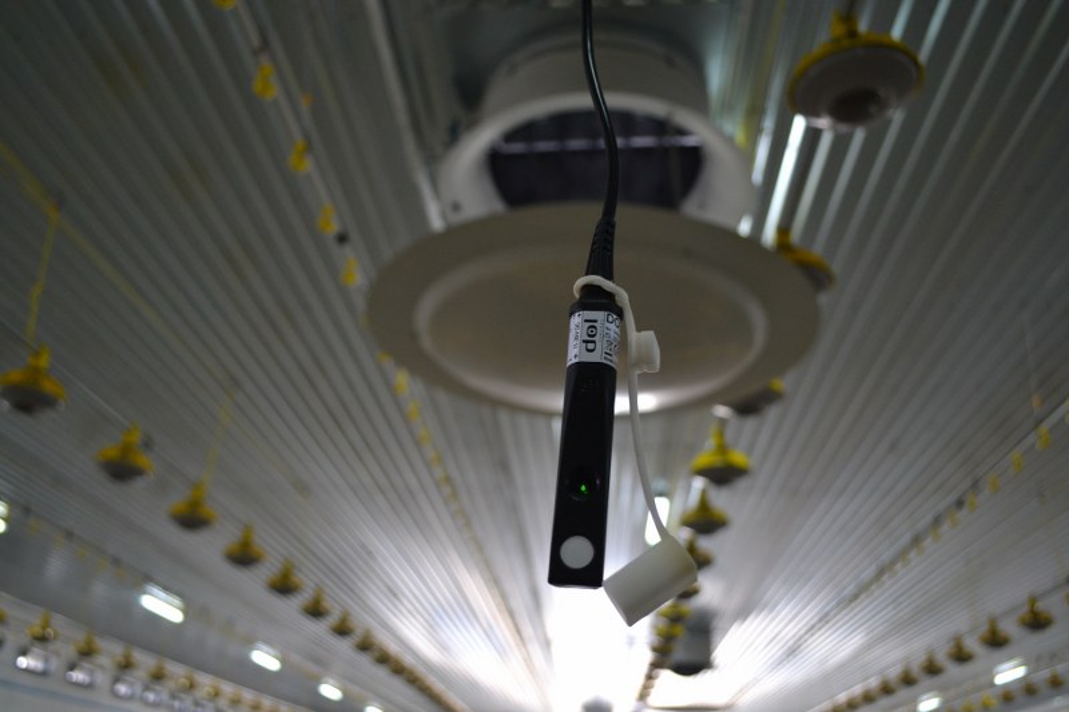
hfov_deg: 57.2
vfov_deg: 40.0
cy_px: 356
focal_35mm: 33
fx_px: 980
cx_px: 534
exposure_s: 1/60
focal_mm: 22
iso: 560
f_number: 3.8
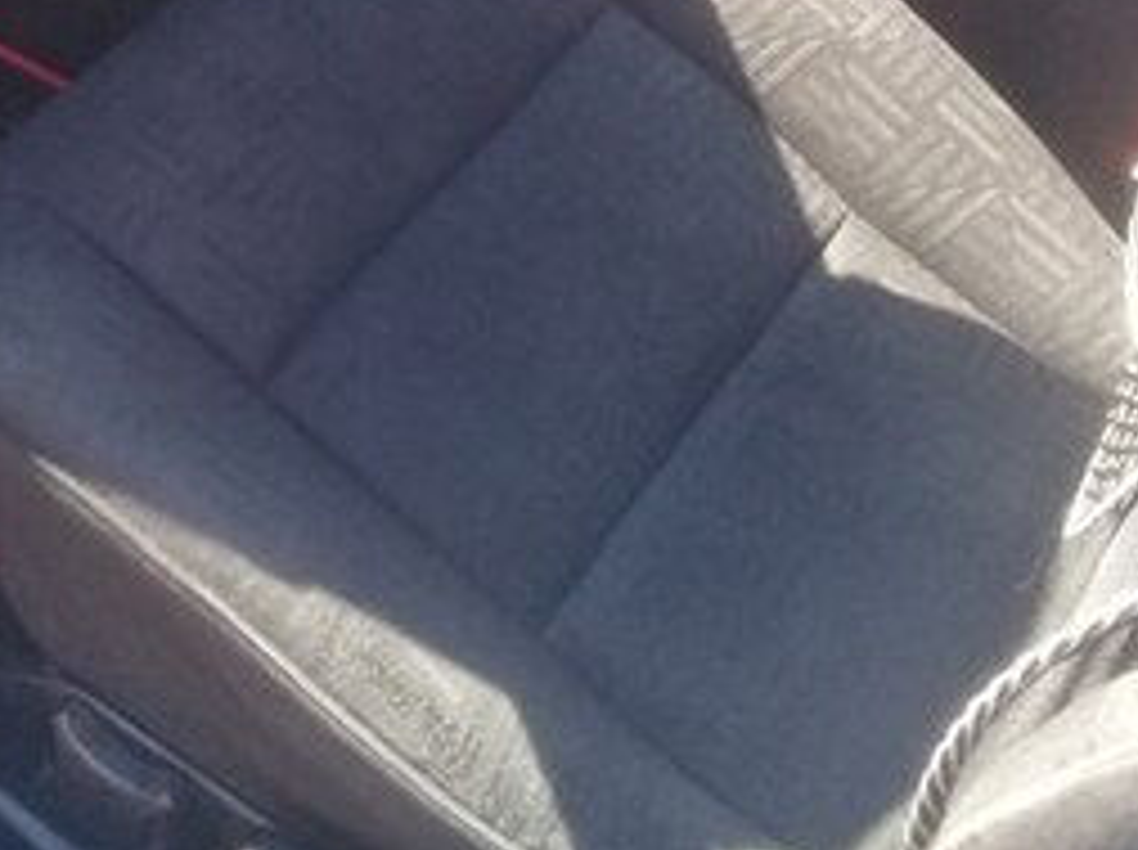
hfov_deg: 24.1
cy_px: -245
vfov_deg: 17.1
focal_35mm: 81
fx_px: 2659
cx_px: 427
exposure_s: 1/100
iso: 100
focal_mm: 3.3
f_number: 2.2
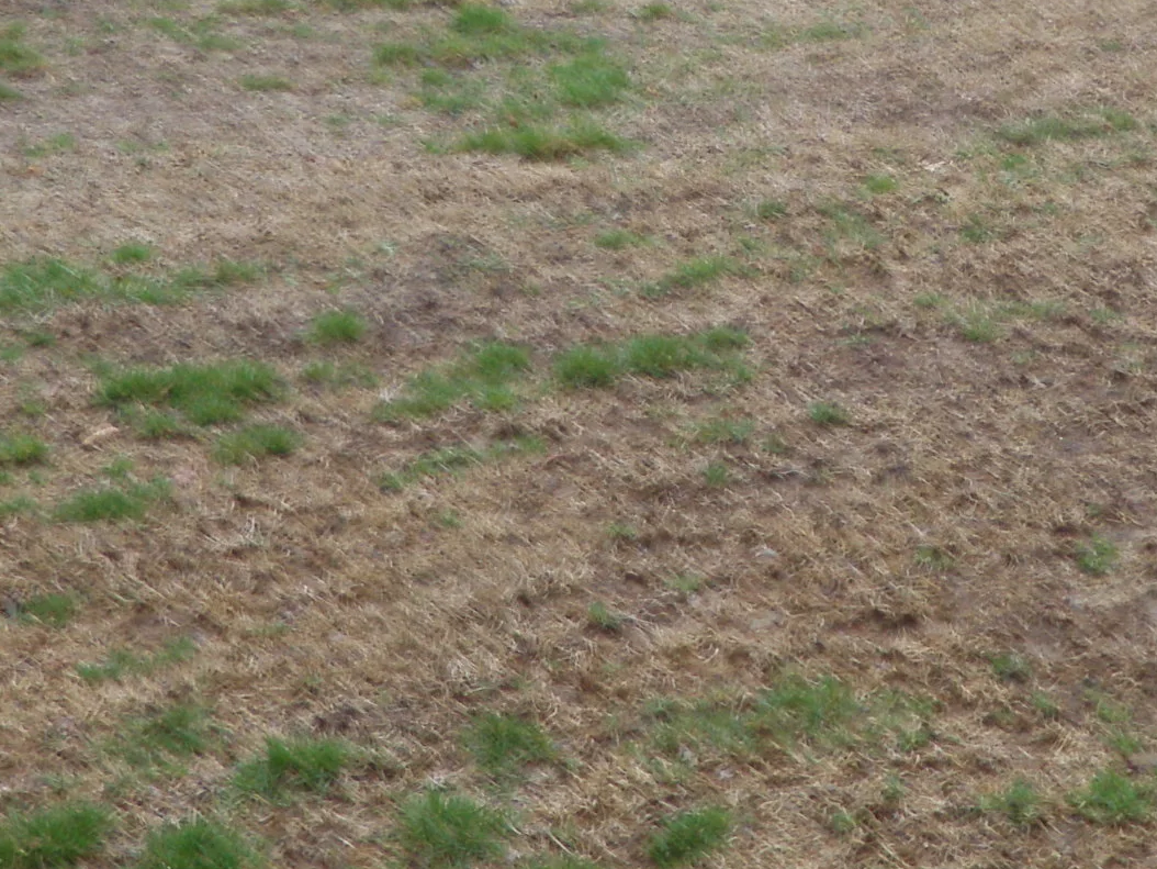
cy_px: 180
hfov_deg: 19.0
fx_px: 3410
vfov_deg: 14.4
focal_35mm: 102
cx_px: 966
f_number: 4.3
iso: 50
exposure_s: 1/50
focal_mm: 7.57
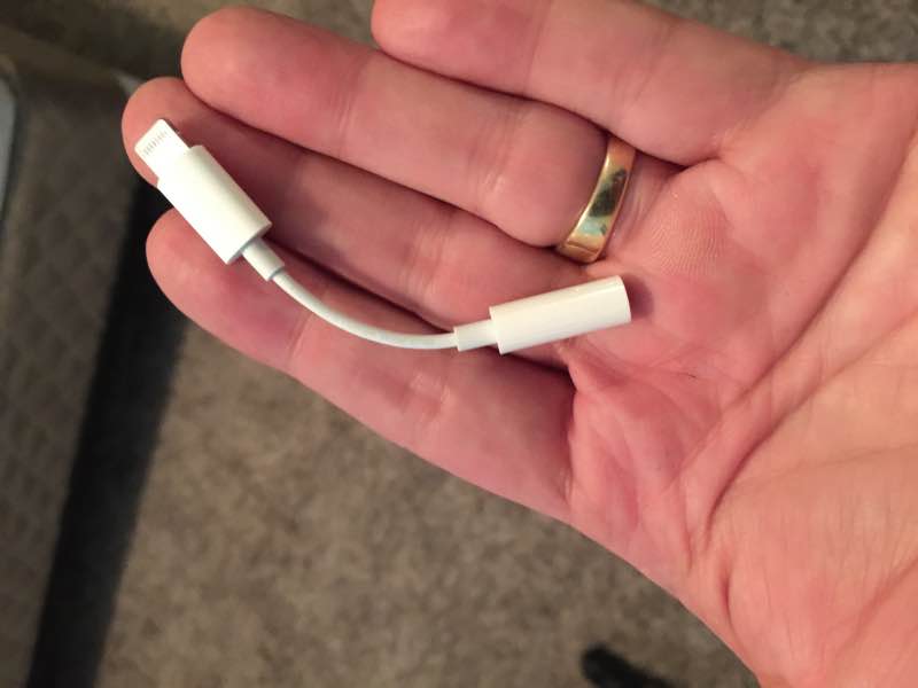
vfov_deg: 48.2
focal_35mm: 29
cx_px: 459
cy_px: 344
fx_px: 769
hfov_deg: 61.7
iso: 100
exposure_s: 1/4
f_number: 2.2
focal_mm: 4.15
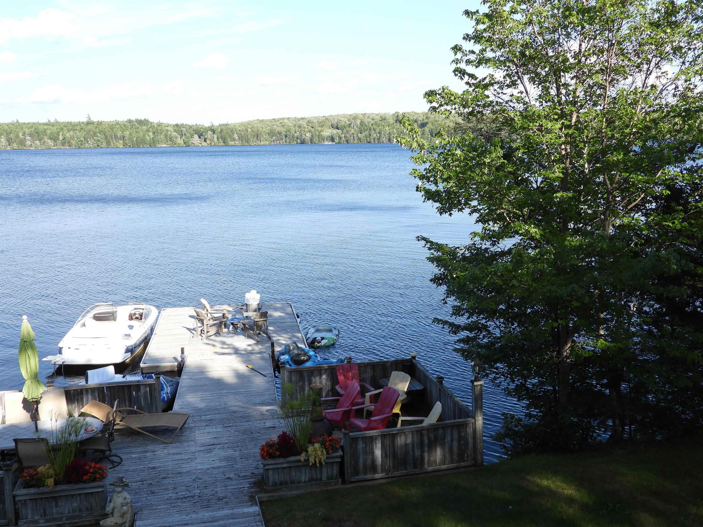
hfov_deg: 52.6
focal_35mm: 35
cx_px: 352
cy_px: 264
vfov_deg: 40.7
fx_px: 711
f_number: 3.2
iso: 100
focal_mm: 6.3
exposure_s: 1/640
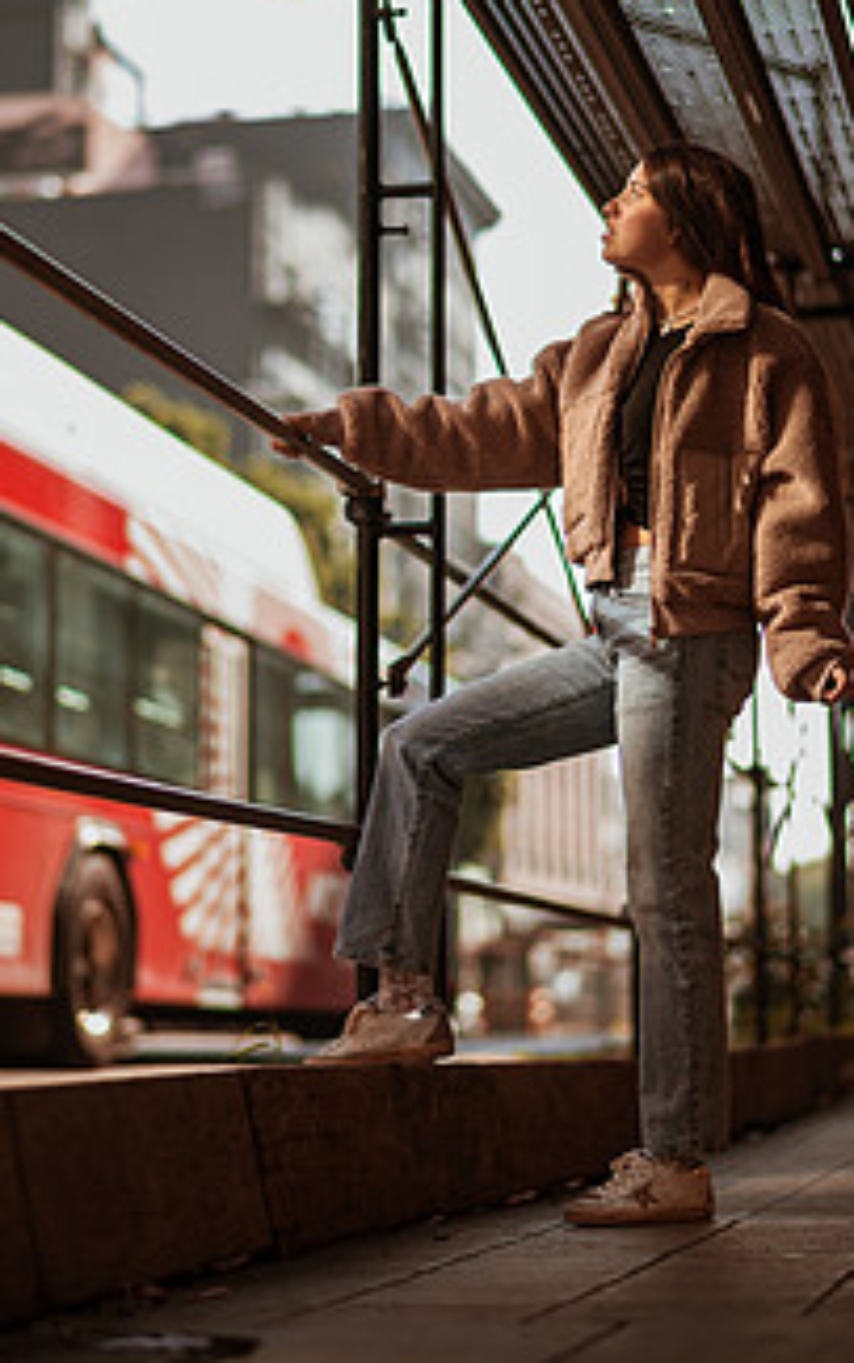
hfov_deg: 15.9
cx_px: 387
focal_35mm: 82
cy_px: 517
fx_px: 3048
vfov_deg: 25.1
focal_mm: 58
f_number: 1.4
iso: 50
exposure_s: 1/1250
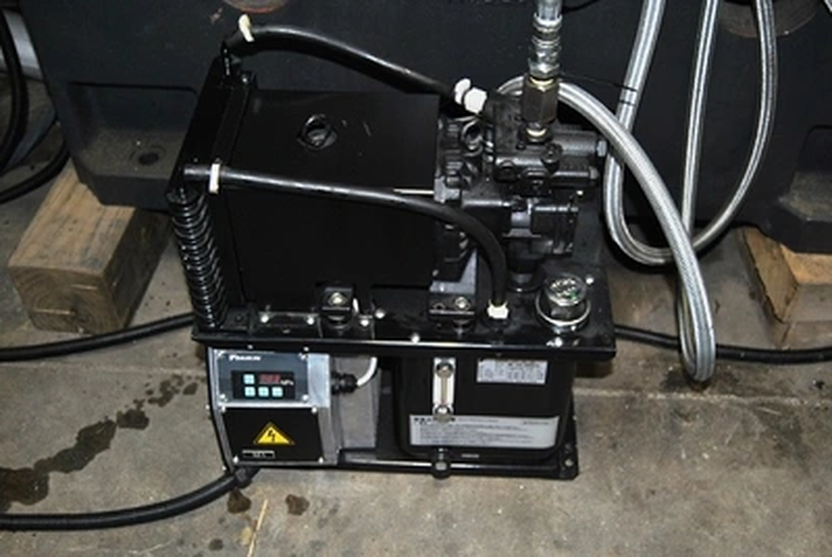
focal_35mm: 39
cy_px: 278
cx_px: 416
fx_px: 903
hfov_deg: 49.5
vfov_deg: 34.3
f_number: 4
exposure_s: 1/60
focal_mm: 26
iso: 200
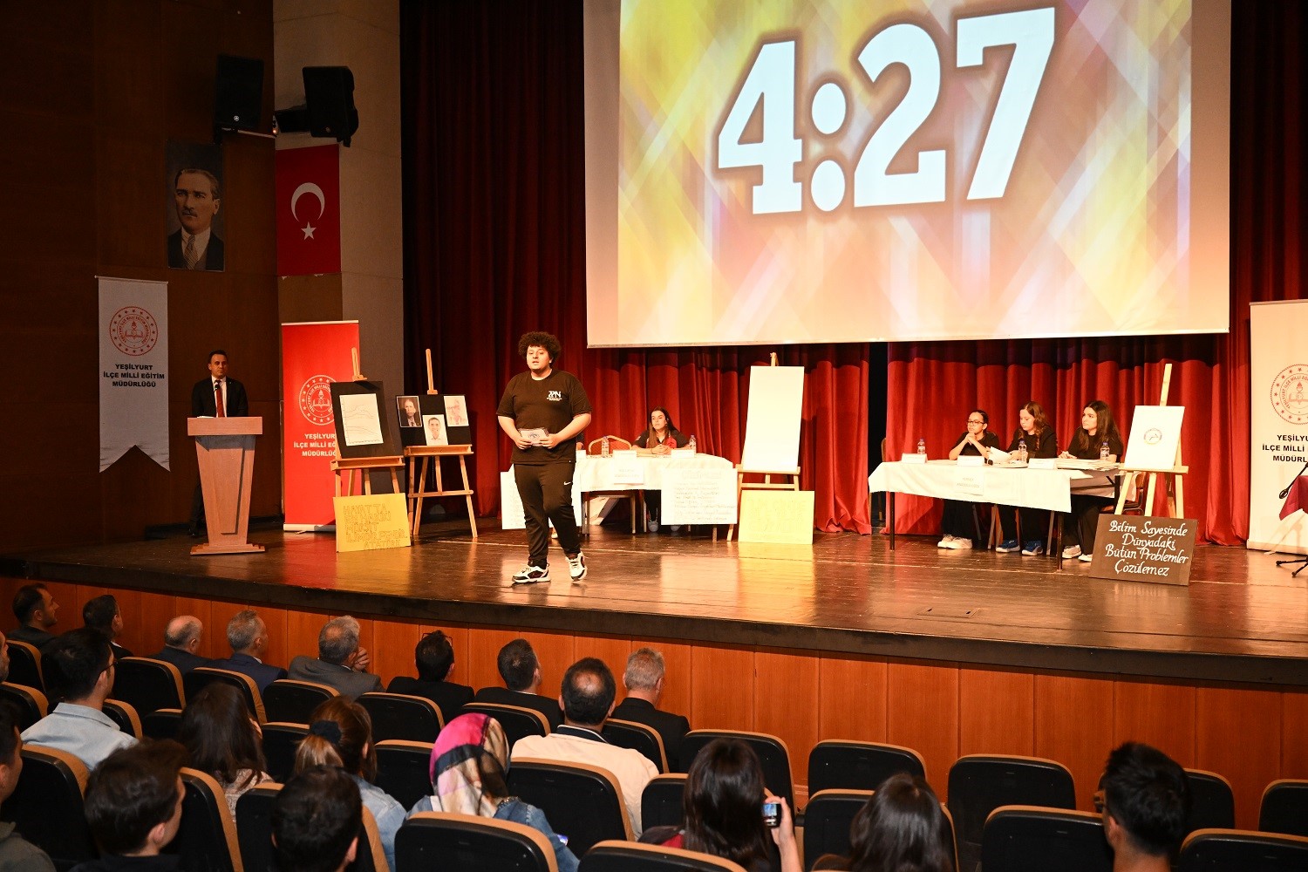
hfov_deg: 54.4
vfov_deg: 37.9
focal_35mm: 35
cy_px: 436
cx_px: 654
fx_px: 1272
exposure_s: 1/125
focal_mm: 35
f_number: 3.5
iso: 5000
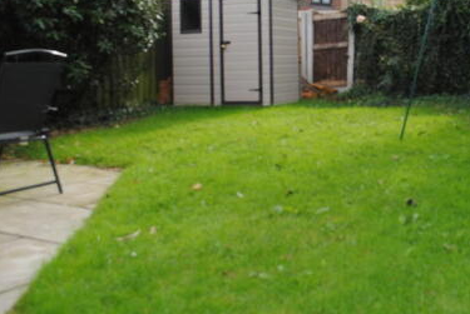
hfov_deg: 39.9
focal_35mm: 47
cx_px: 385
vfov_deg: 28.0
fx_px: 614
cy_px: 57
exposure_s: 1/200
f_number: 5
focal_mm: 18
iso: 100
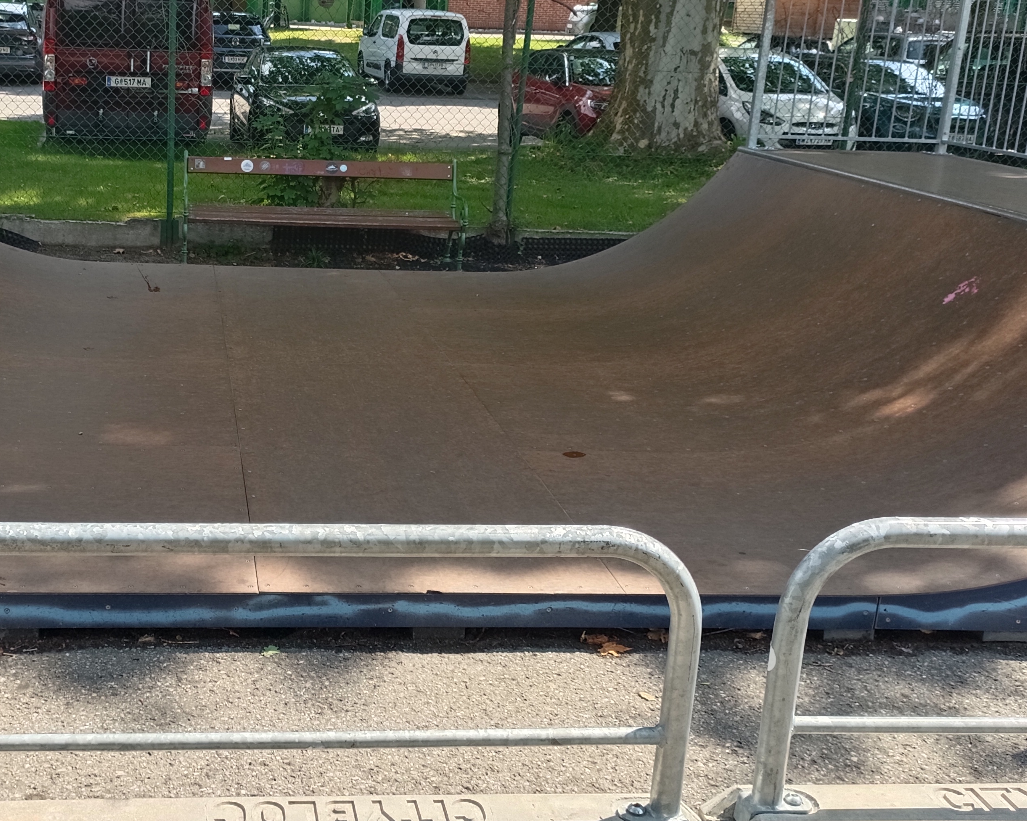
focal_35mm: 44
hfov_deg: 41.0
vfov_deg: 34.1
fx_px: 1337
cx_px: 278
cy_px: 364
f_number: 1.79
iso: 100
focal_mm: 4.74
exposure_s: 1/175
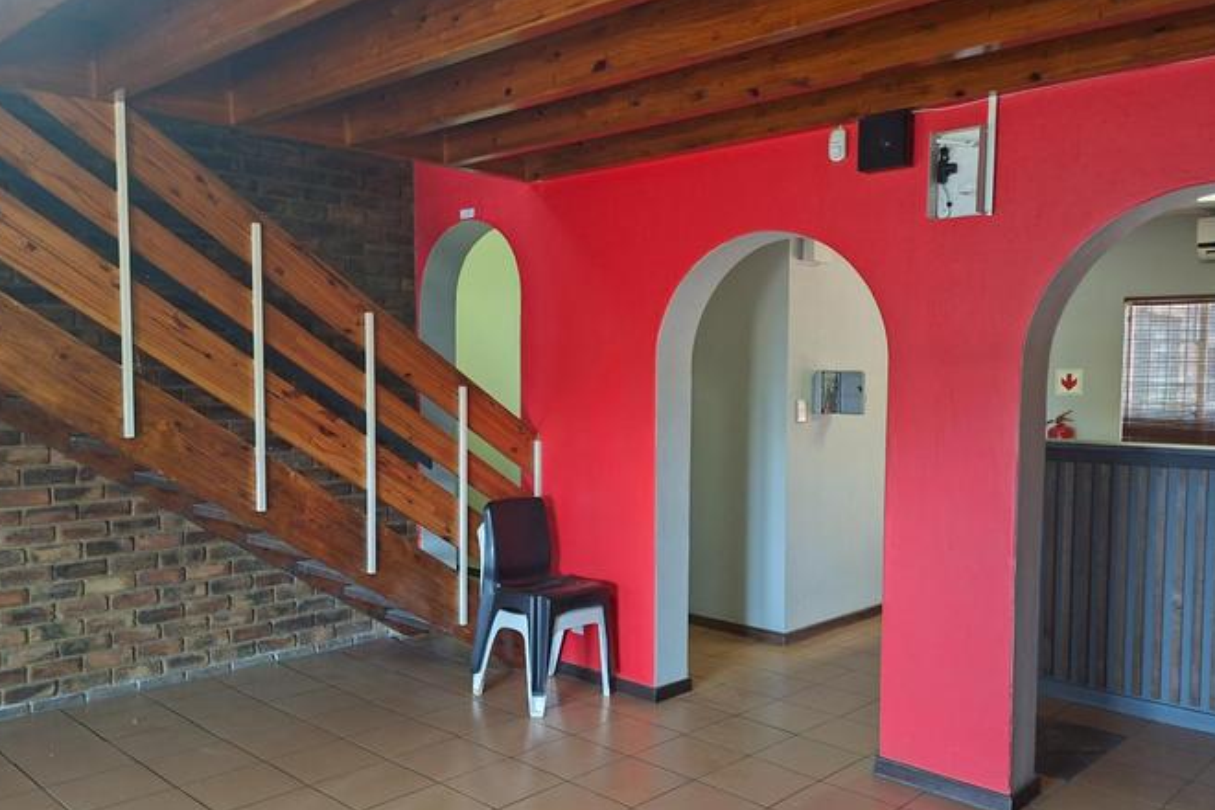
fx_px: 979
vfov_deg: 44.9
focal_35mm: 29
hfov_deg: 63.5
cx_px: 679
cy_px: 455
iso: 250
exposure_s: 1/33
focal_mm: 5.54
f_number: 1.8
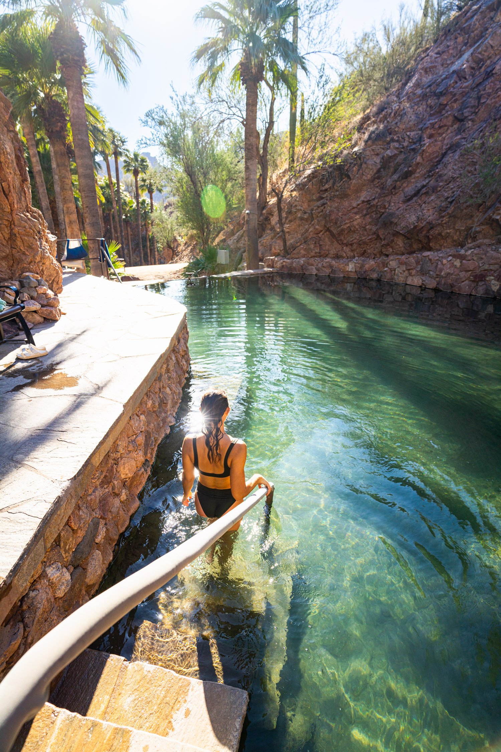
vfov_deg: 93.3
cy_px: 376
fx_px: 355
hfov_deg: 70.4
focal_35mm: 17
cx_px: 250
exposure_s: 1/500
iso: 200
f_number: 4.5
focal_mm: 17
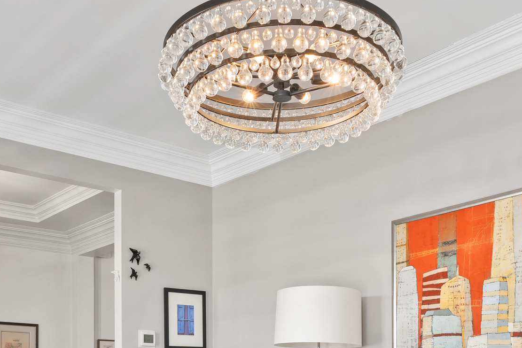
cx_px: 257
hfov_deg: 41.9
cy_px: 402
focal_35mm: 47
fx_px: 682
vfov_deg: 26.0
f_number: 9
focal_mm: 17
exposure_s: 1/1.67
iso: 320
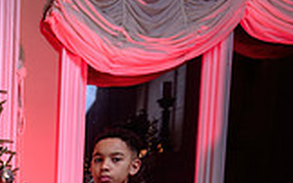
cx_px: -182
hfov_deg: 18.7
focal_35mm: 94
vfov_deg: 12.7
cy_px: 325
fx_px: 750
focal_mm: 24
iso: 200
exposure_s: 1/60
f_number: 4.5
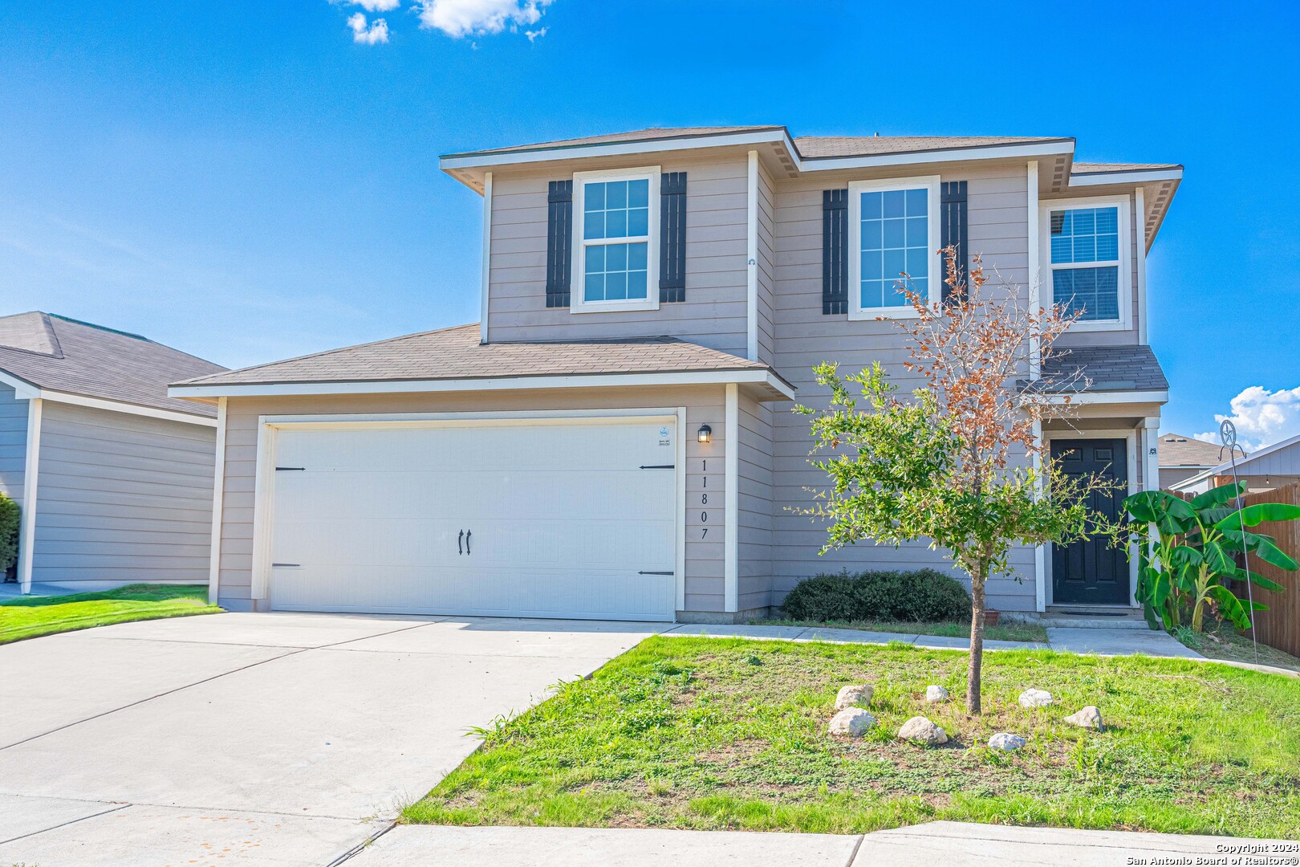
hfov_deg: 57.2
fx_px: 1192
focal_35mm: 33
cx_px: 650
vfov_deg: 40.0
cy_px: 434
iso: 800
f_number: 9
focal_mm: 33
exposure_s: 1/5000
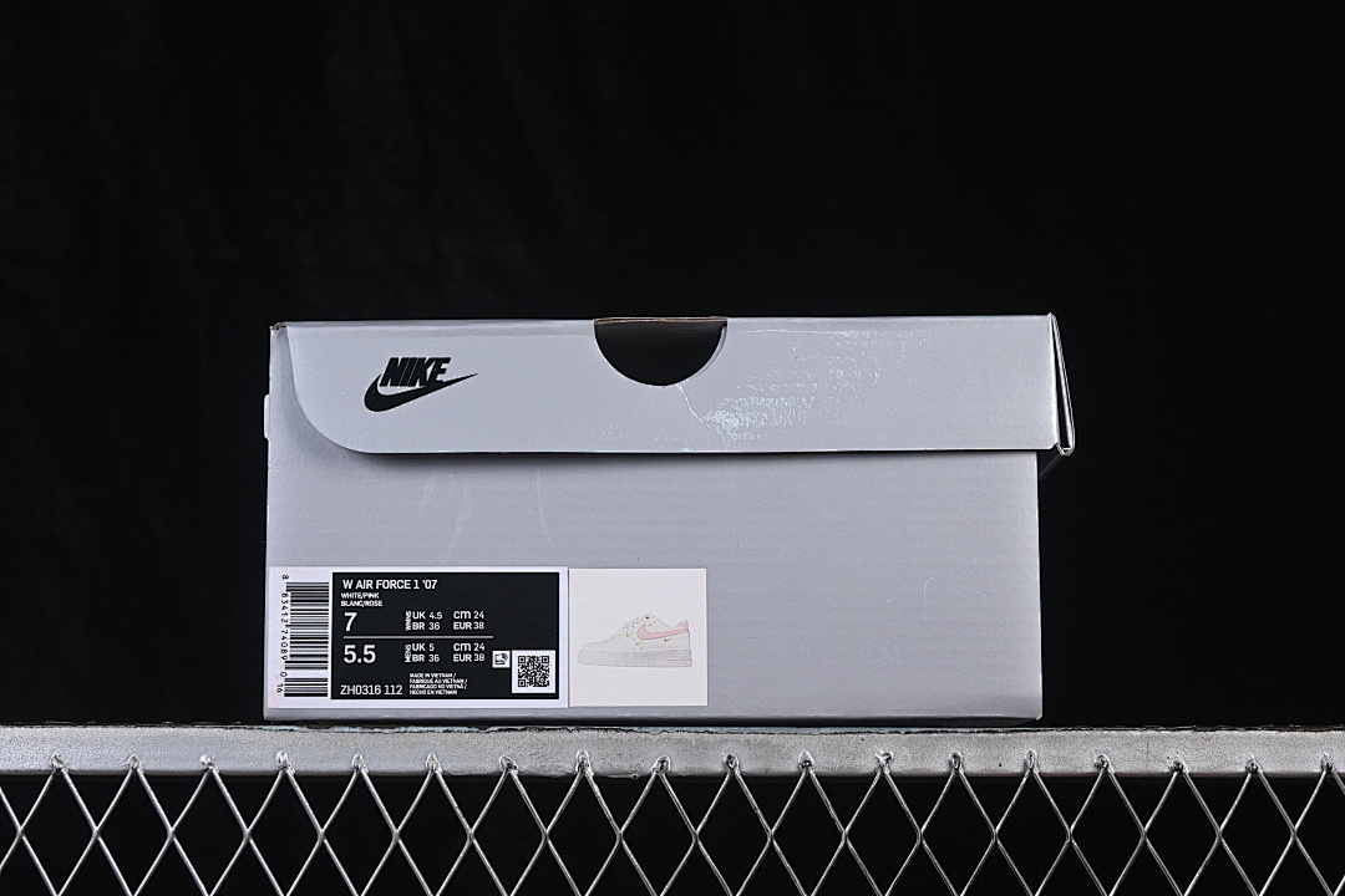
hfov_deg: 27.0
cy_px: 448
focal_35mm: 75
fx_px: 2802
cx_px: 672
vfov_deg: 18.2
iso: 160
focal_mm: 50
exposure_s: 1/80
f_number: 8
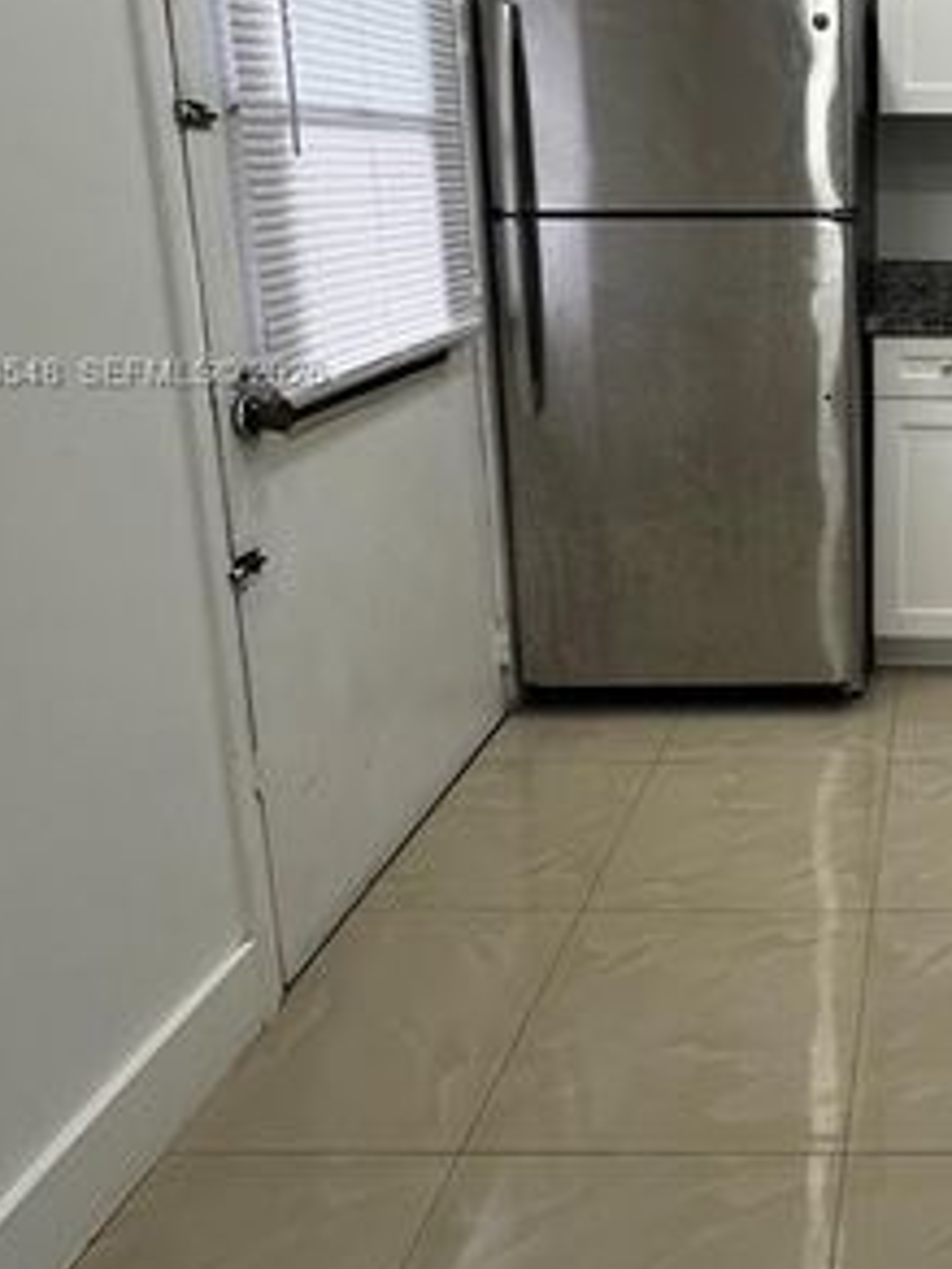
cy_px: 376
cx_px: 965
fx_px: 1173
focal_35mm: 32
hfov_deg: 38.8
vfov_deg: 55.1
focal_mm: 2.22
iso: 200
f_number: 2.2
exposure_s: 1/120
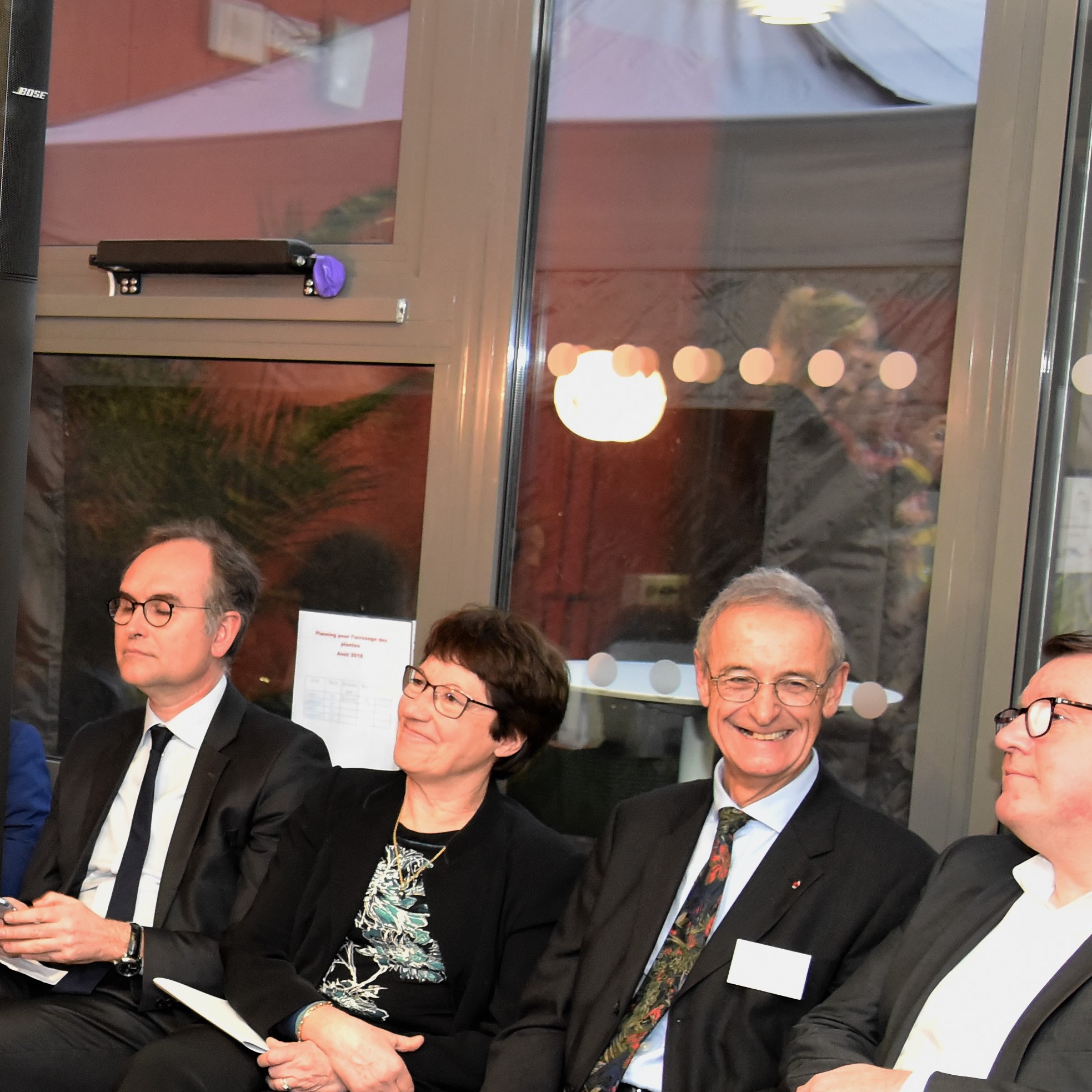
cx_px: -198
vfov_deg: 23.5
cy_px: 761
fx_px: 2605
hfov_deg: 22.0
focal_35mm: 73
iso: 3200
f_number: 4
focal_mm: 30
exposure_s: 1/60
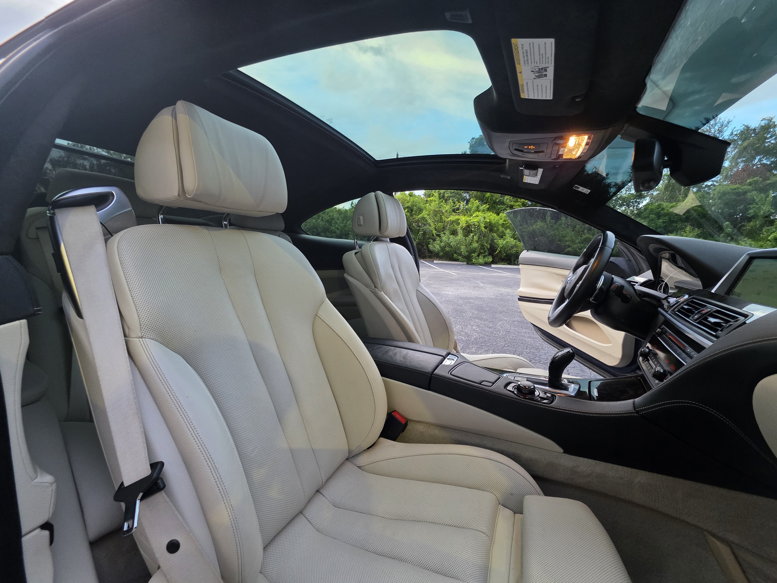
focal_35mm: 13
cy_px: 292
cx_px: 388
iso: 320
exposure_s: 1/100
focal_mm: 2.2
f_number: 1.9
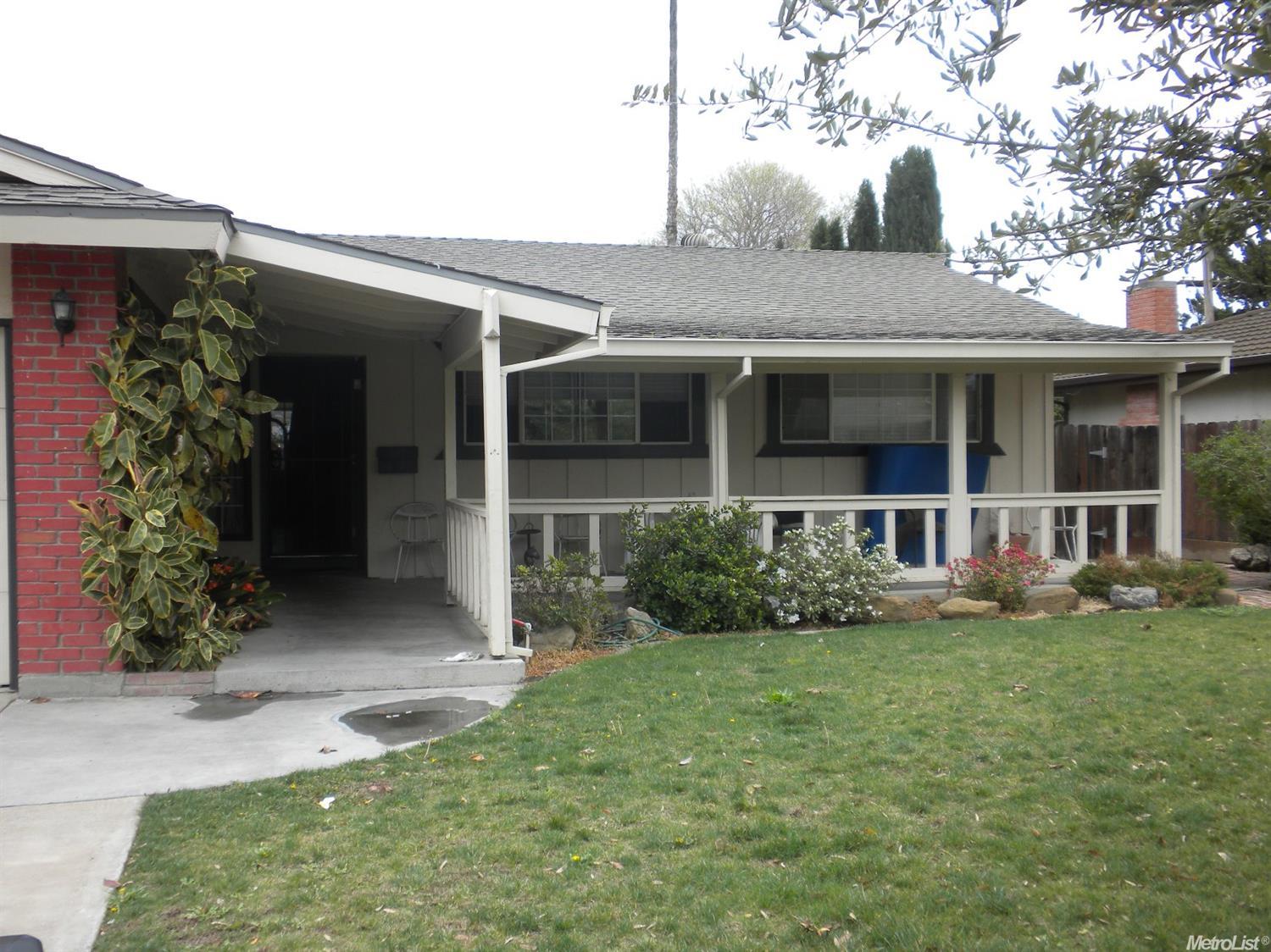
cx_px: 636
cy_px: 476
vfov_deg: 38.6
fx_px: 1358
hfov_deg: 50.2
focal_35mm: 37
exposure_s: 1/142
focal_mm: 6.6
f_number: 3.5
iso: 64
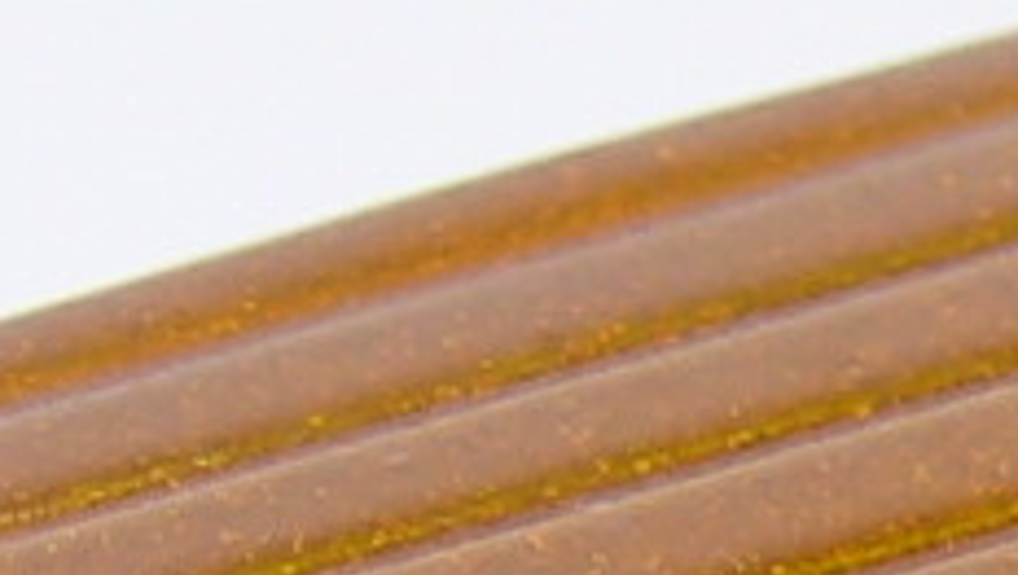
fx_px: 20669
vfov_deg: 1.6
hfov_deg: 2.8
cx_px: 1391
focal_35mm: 765
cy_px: 1431
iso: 100
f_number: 4
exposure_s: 1/30
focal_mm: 13.3
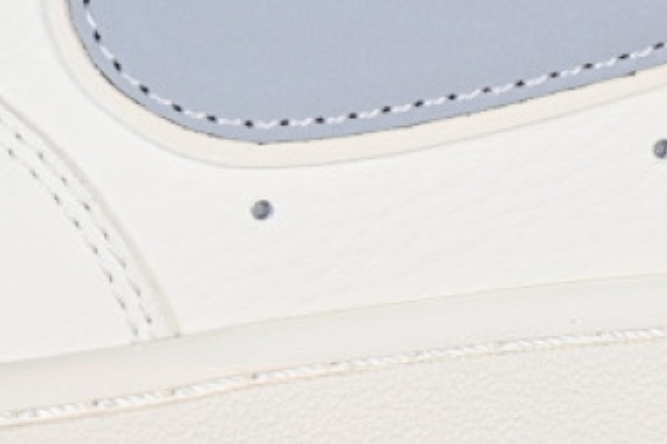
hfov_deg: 9.6
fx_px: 3982
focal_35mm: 215
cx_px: 377
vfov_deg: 6.4
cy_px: 67
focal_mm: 50
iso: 160
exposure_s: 1/80
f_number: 7.1
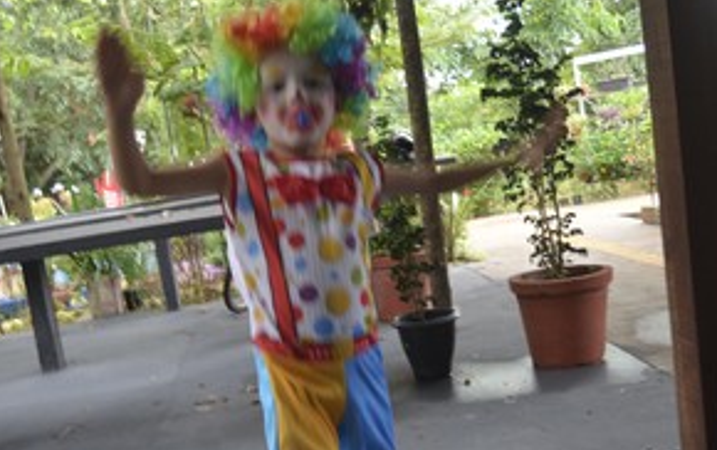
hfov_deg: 38.8
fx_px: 1017
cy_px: 346
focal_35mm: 52
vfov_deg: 24.6
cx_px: 356
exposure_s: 1/50
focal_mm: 22
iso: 200
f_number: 3.8
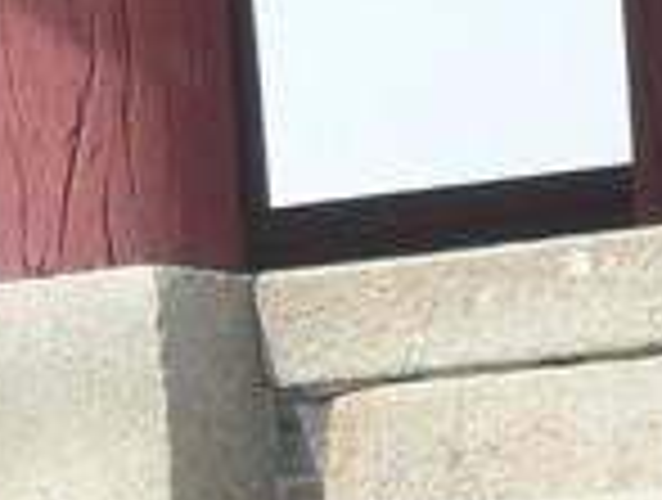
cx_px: -212
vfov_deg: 3.8
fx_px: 7496
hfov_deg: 5.0
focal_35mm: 391
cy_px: -198
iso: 100
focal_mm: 14.2
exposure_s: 1/320
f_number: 5
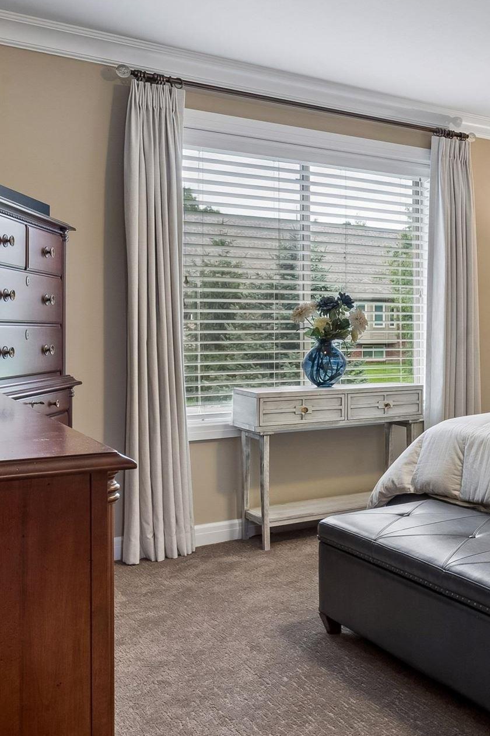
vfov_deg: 49.5
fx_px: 796
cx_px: 607
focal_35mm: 39
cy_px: 329
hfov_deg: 29.0
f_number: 16
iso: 200
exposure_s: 1/2
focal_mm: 16
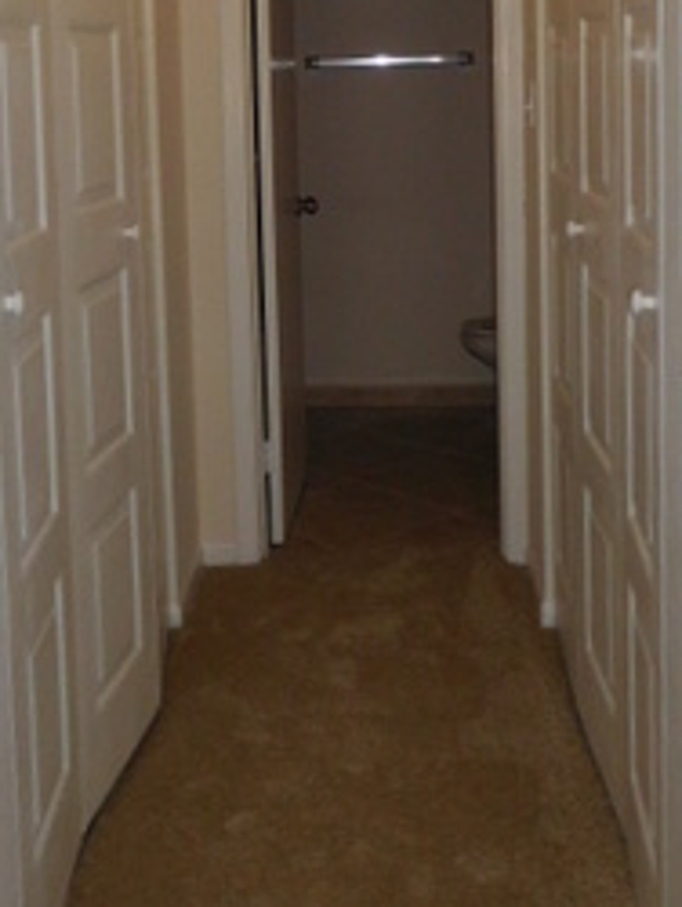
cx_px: 297
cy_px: 163
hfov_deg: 30.3
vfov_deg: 38.0
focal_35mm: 48
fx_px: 1259
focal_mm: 4.5
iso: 200
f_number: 3.4
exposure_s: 1/30
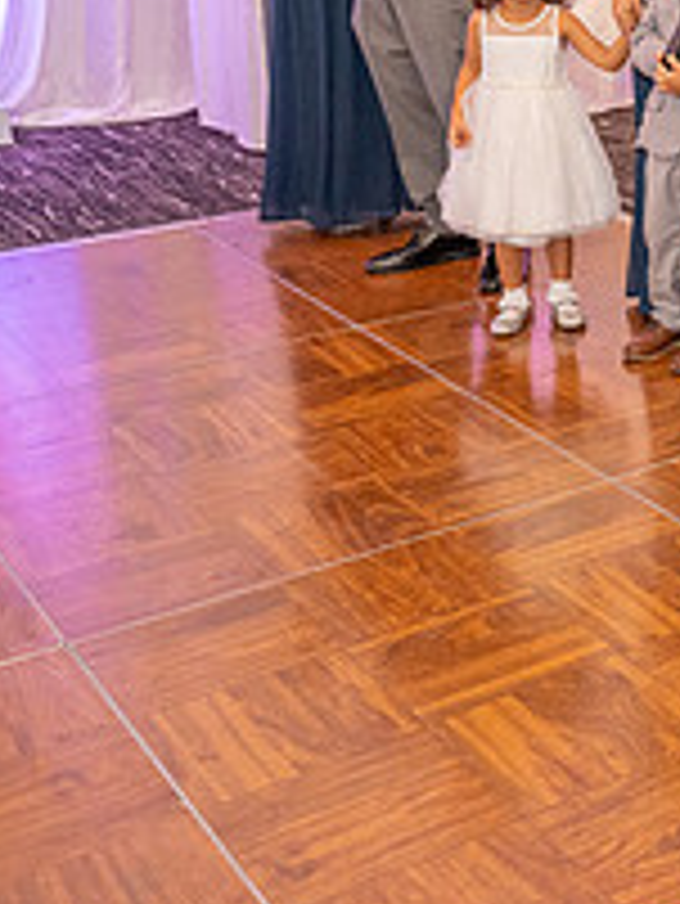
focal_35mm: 72
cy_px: 74
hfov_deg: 17.6
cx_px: 1117
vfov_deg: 26.1
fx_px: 1884
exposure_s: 1/160
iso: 1600
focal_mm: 26
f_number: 3.5
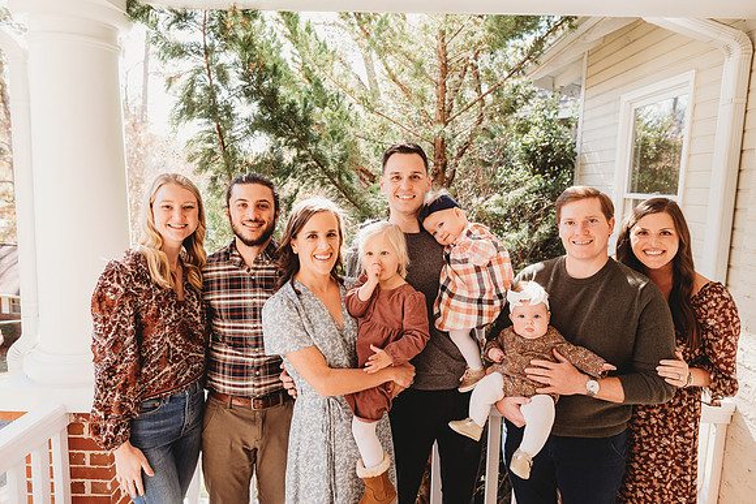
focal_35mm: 24
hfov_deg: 73.7
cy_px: 252
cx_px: 378
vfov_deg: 53.2
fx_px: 504
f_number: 4.5
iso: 400
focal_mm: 24
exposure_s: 1/200
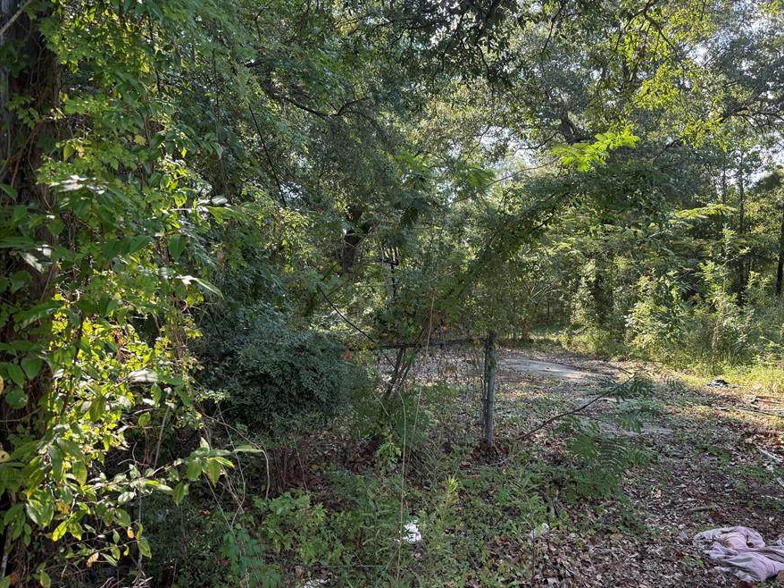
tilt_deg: +0.9
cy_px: 272
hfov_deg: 63.1
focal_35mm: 28
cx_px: 452
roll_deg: -0.8
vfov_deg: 49.7
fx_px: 634
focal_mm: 6.76
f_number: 1.78
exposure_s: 1/342
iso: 100
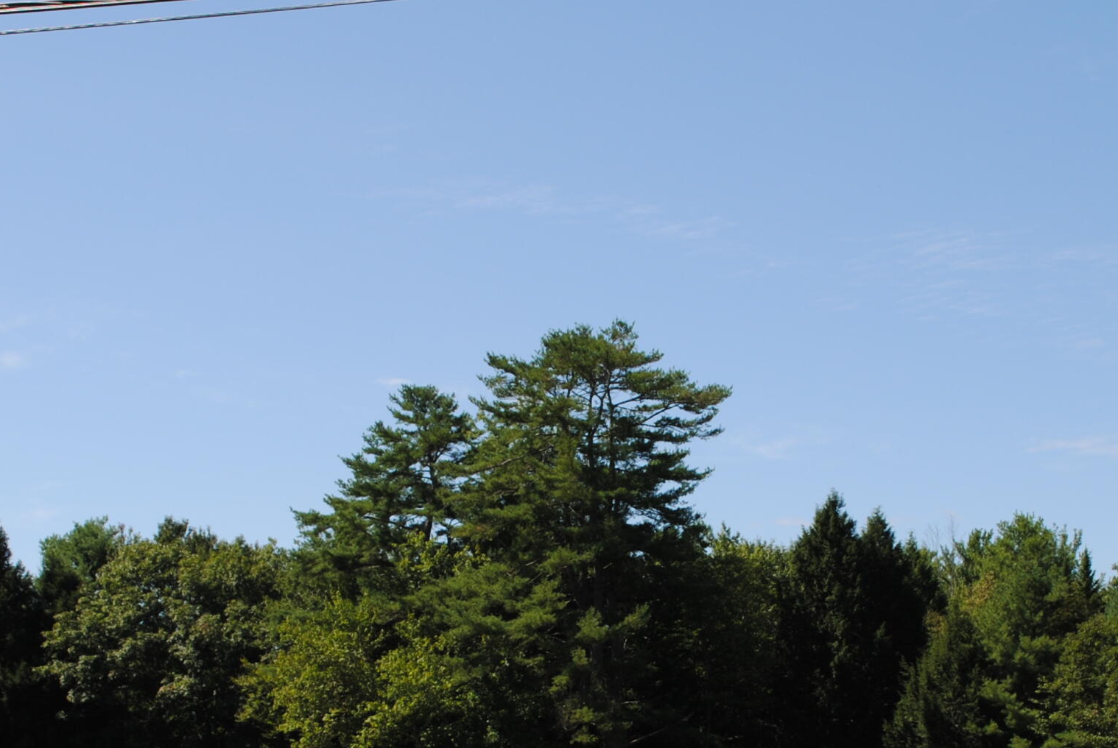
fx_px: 2581
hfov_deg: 24.4
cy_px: 587
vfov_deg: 16.4
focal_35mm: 83
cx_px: 630
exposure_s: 1/250
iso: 100
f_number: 8
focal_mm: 28
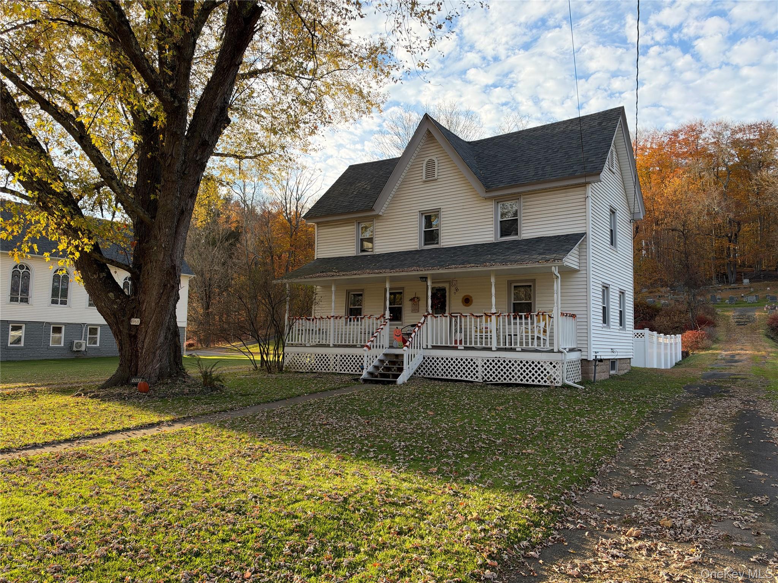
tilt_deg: +4.9
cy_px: 292
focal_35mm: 24
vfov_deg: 56.8
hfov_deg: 71.6
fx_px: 539
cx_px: 389
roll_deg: -0.7
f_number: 1.8
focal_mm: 6.93
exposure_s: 1/1085
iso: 100
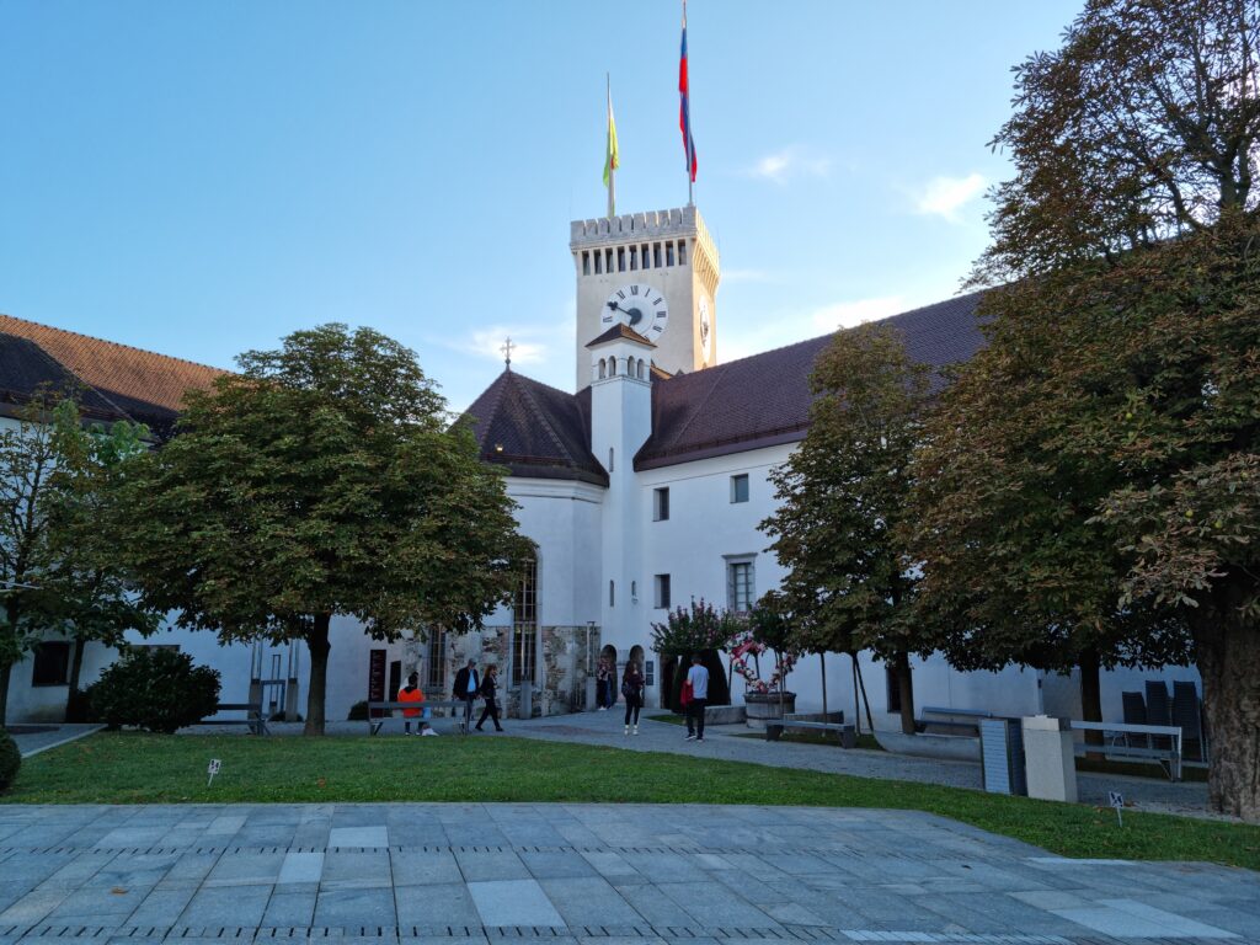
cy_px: 472
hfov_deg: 65.3
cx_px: 630
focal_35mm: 27
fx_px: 983
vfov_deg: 51.4
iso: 25
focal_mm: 5.9
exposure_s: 1/265
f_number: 2
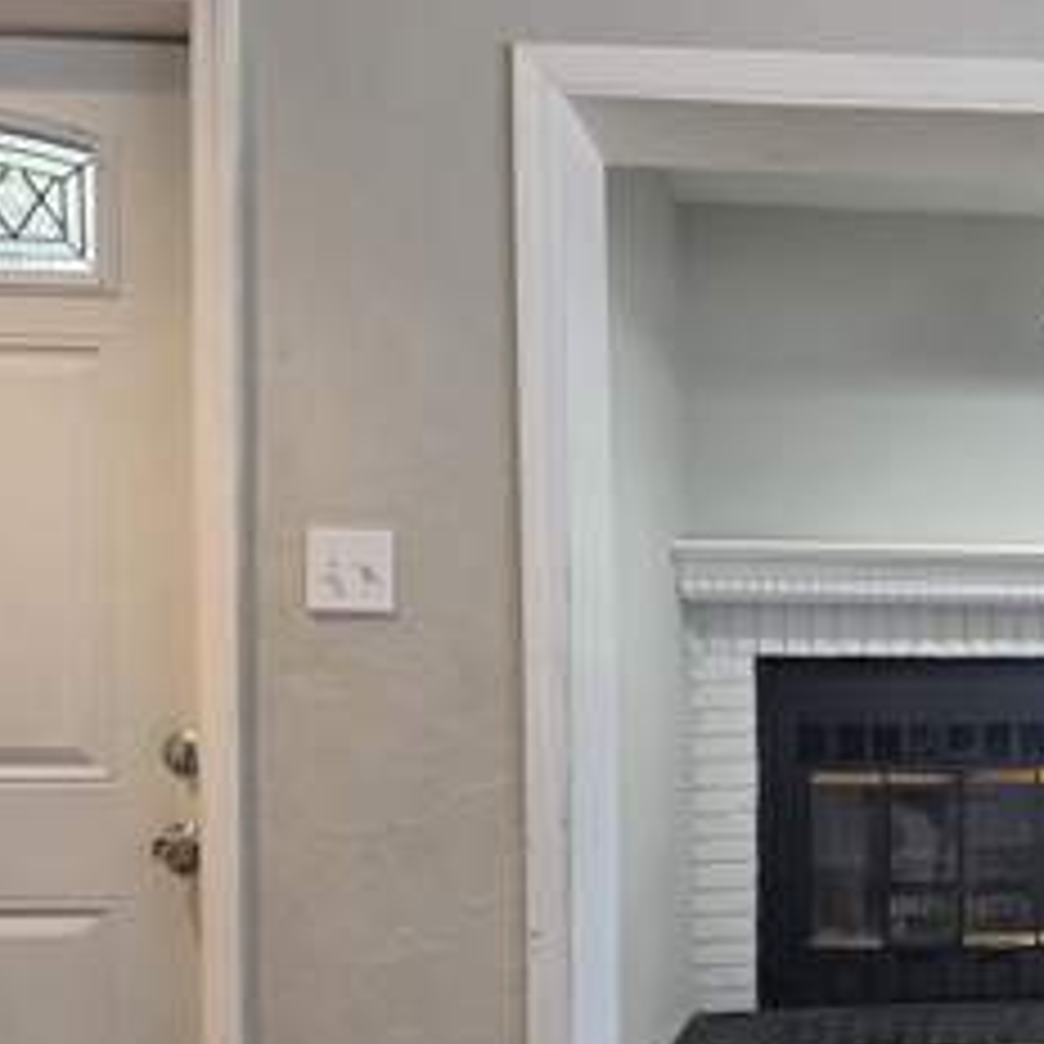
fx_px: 1433
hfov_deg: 35.7
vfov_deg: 39.1
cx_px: 1071
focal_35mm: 42
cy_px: 765
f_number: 1.4
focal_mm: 6.5
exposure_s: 1/120
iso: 125
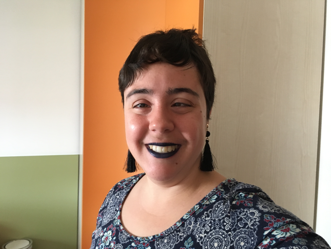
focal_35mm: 29
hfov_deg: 61.7
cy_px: 124
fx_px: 277
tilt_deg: -2.0
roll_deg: -0.7
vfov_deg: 48.2
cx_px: 166
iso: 200
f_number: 2.2
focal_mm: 4.15
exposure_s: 1/20
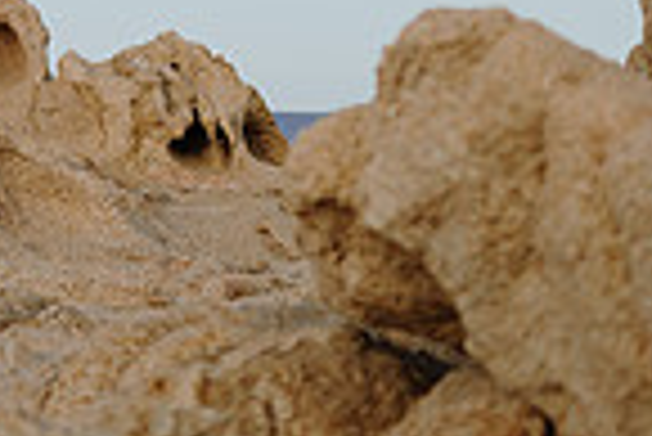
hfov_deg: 14.0
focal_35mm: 140
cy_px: -272
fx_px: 2538
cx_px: -238
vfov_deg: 9.5
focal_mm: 35
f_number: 1.8
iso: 100
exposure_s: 1/3200
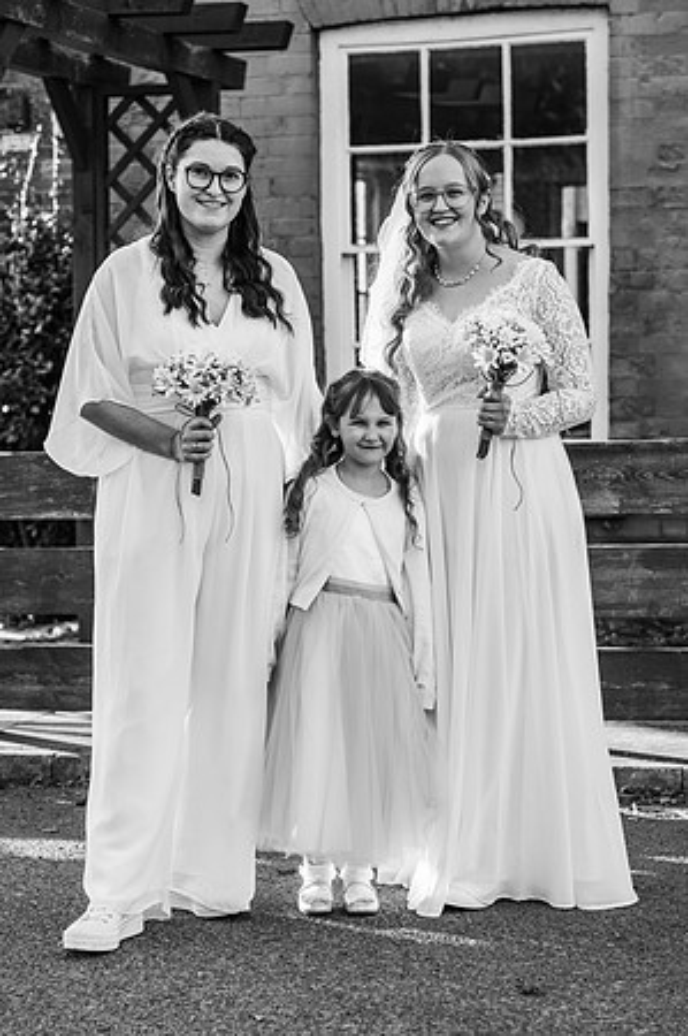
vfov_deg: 23.9
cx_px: 344
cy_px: 518
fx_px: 2442
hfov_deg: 16.0
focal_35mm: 85
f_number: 5
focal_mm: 85
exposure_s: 1/200
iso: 100
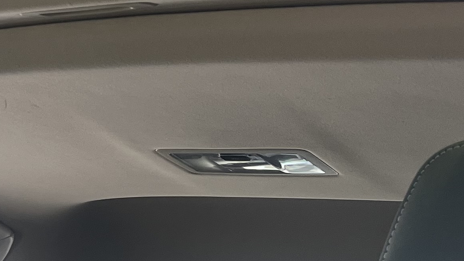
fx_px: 1206
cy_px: 147
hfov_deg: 20.8
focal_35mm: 98
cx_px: -44
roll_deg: -12.1
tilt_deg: +14.9
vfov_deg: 12.4
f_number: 1.5
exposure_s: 1/113
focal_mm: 5.7
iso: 125
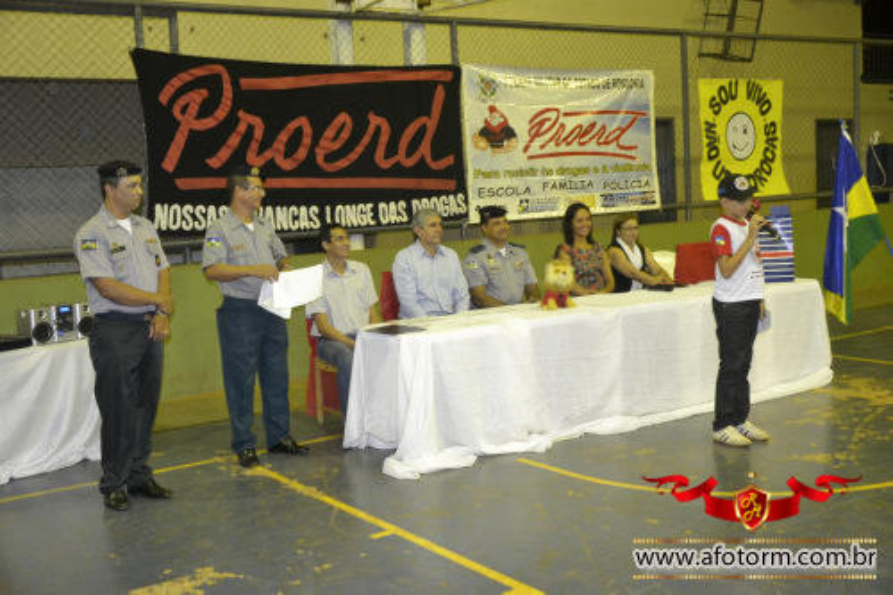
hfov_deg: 46.4
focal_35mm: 42
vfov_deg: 31.9
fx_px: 1041
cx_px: 446
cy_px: 298
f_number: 4
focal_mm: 28
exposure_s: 1/60
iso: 2500
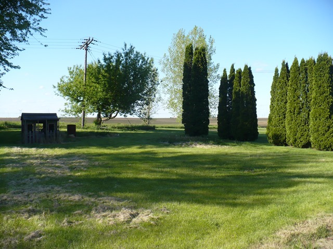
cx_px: 166
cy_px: 124
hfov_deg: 50.1
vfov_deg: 38.7
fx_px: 356
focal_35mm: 37
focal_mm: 6.1
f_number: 2.8
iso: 100
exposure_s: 1/800
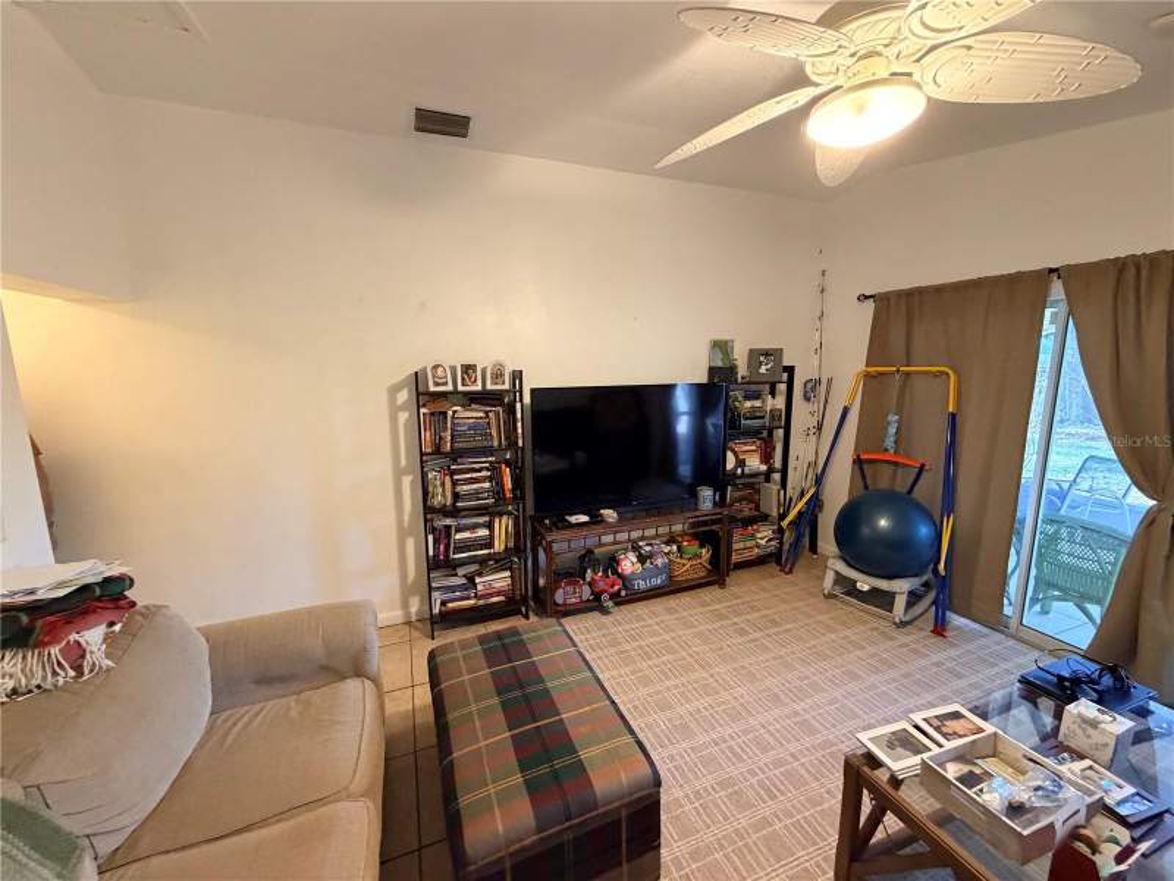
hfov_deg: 102.1
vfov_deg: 85.7
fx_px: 475
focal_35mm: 14
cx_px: 587
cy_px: 440
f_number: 2.2
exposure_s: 1/60
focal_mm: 2.22
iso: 500
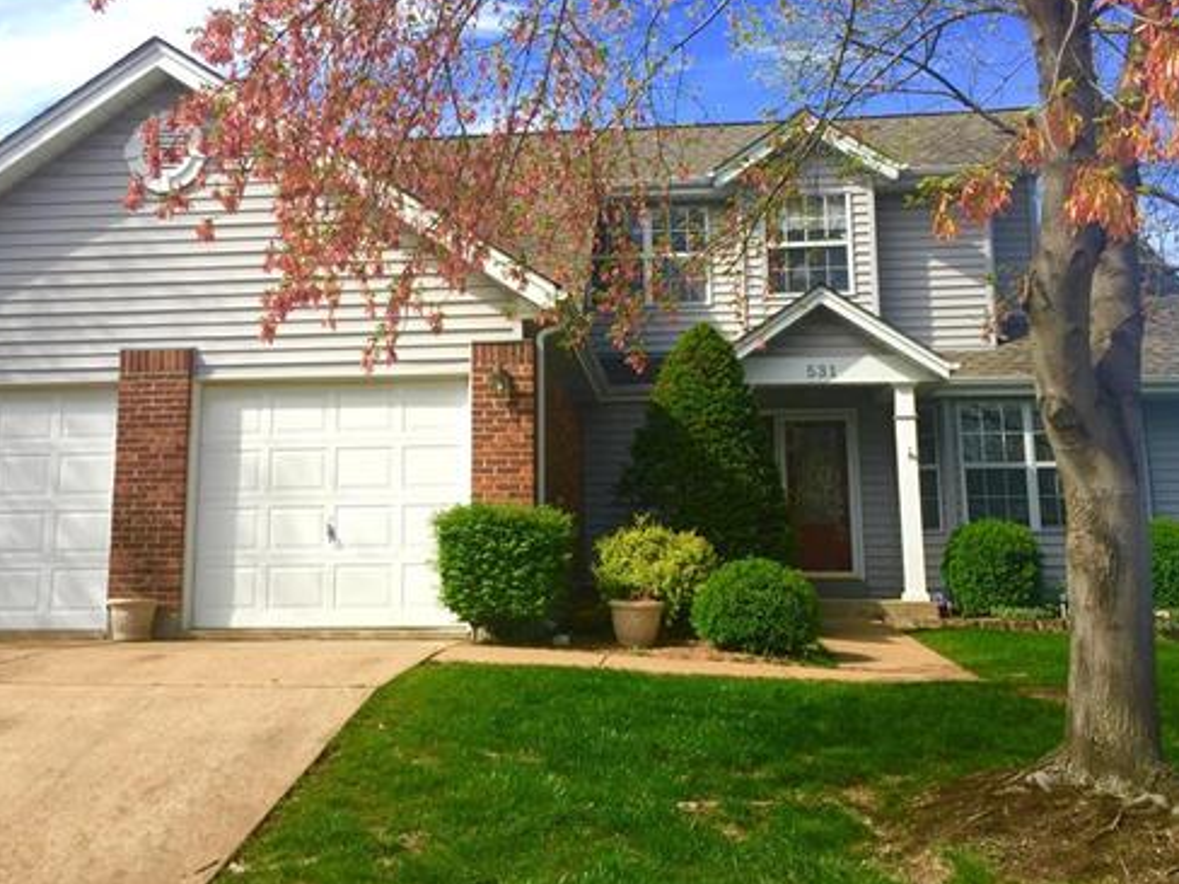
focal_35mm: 38
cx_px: 515
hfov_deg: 48.9
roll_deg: +1.3
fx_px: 1294
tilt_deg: +10.1
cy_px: 350
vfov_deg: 37.6
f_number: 2.2
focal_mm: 4.15
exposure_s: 1/719
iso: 32
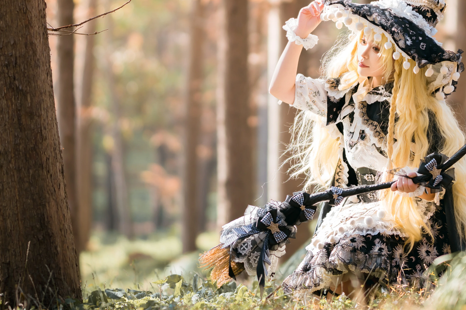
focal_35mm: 228
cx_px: 311
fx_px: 2951
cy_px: 77
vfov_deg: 6.0
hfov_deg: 9.0
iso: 100
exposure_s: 1/1000
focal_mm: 85
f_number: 1.4
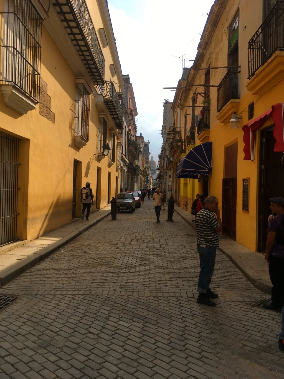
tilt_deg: -0.5
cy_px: 190
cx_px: 142
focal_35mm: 29
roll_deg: -1.2
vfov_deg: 61.7
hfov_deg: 48.2
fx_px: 317
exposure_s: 1/2262
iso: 25
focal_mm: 4.15
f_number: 2.2
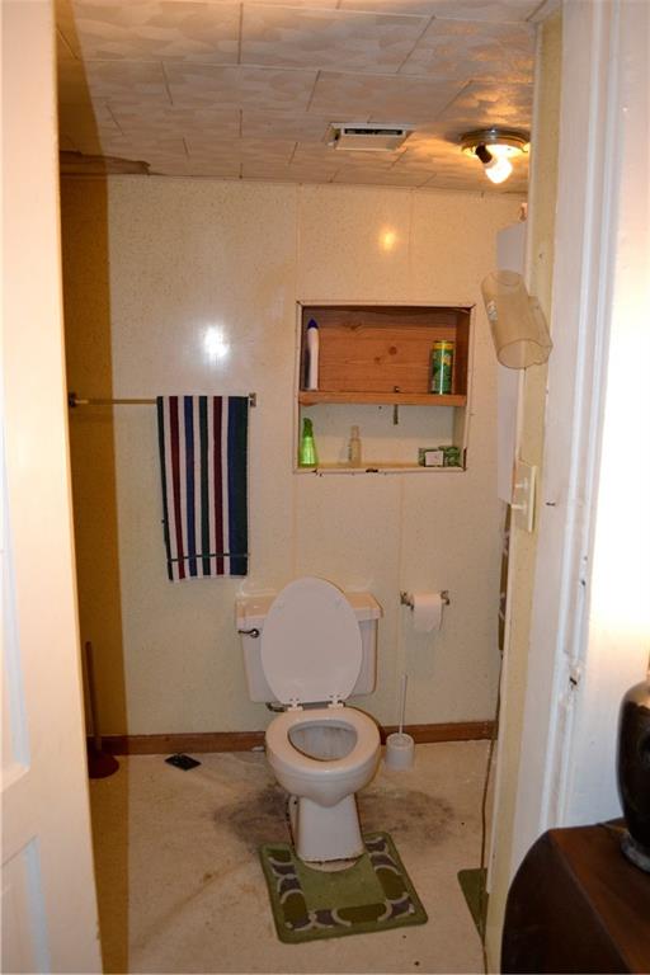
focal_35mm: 27
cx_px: 325
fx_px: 731
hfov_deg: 47.9
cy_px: 488
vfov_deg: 67.4
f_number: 3.5
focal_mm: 18
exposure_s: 1/60
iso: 1100
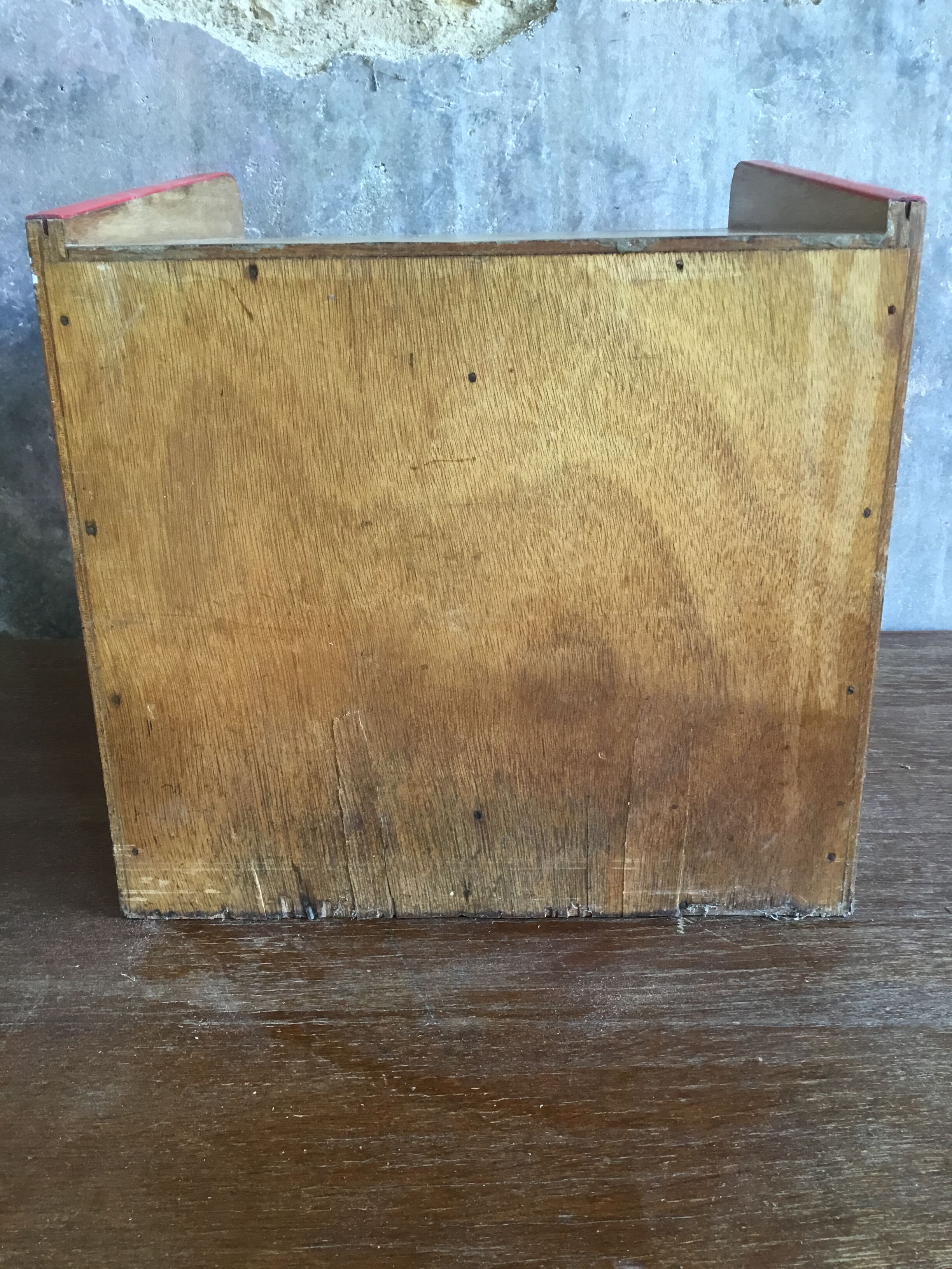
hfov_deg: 45.4
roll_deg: +2.0
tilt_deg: -18.4
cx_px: 476
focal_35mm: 31
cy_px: 634
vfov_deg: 58.4
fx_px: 1137
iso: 100
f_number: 2.4
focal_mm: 3.3
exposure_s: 1/33
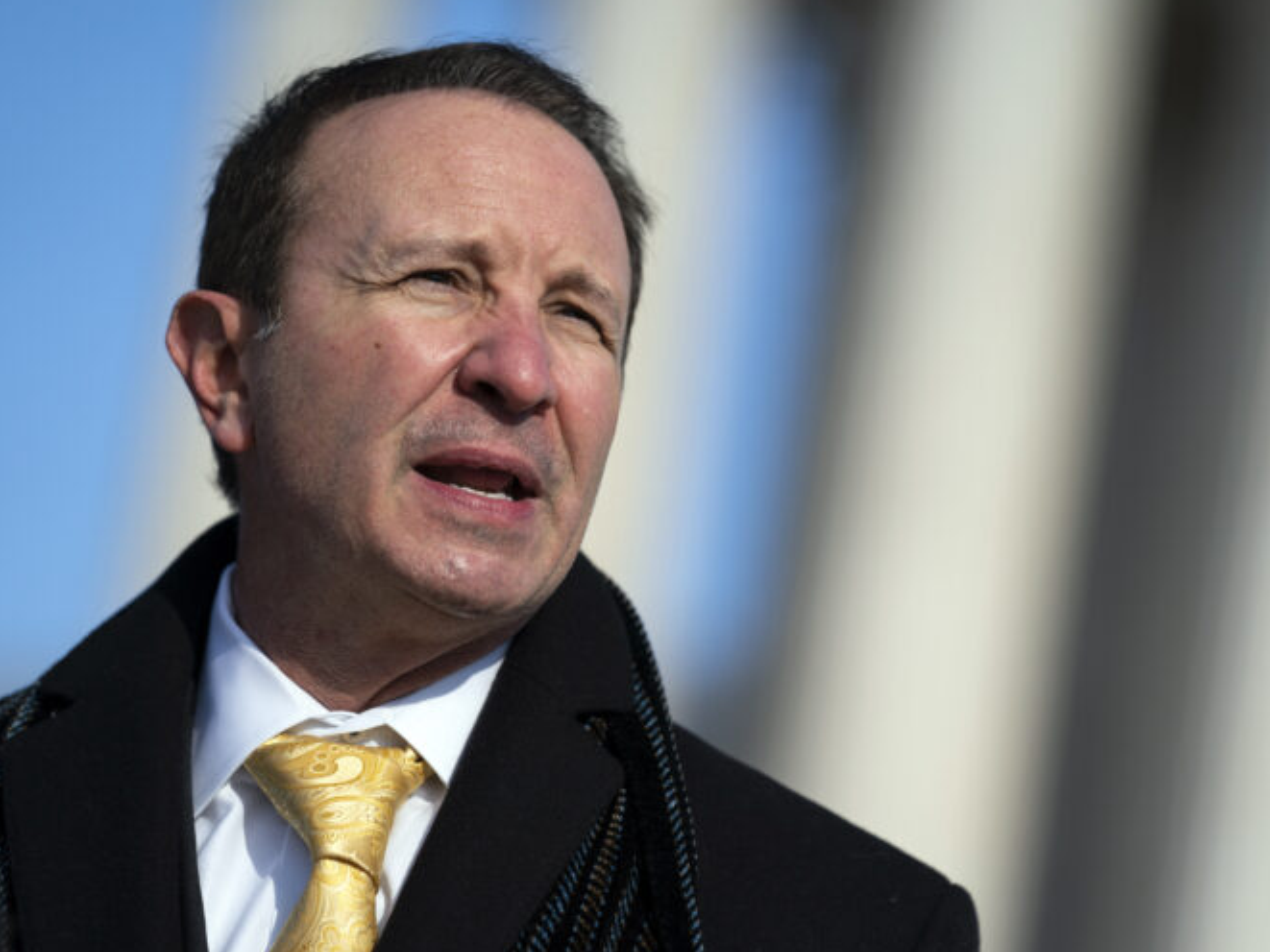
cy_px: 482
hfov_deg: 10.9
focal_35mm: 181
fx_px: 6642
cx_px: 596
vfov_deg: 8.2
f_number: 3.2
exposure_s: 1/4000
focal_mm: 162
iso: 200
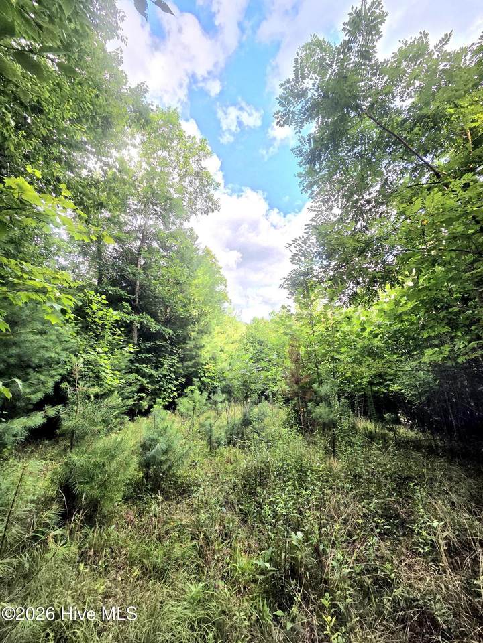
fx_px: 242
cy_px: 322
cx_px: 242
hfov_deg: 89.9
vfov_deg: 106.2
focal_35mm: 13
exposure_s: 1/417
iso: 50
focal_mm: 2.2
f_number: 2.2
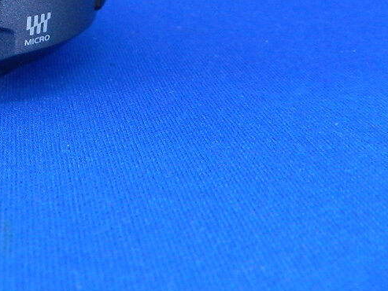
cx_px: -65
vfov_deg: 24.7
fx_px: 628
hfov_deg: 29.9
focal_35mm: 56
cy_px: -12
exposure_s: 1/30
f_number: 3.4
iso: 320
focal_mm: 4
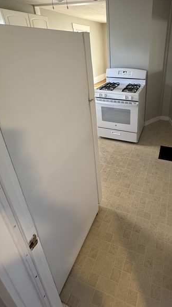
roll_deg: -0.1
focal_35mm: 20
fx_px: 162
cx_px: 123
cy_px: 114
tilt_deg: -23.4
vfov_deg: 84.9
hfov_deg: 53.9
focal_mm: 2.22
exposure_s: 1/60
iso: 200
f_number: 2.2
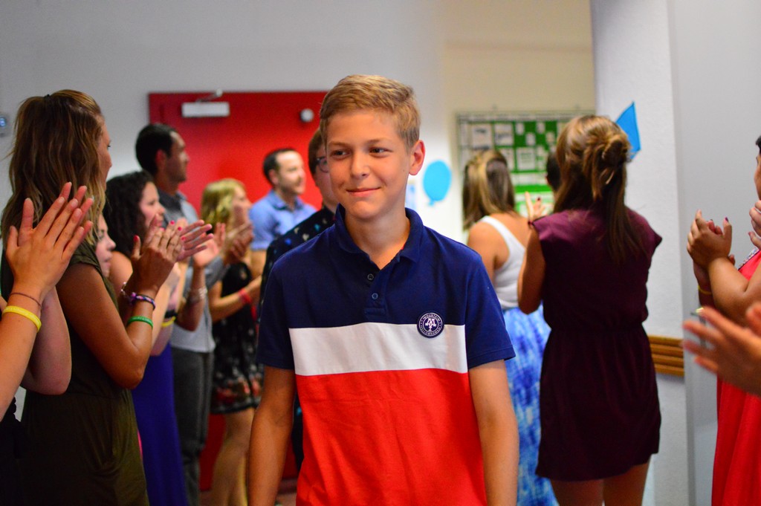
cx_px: 380
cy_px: 253
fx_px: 1109
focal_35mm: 52
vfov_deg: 25.7
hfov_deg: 37.9
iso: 3200
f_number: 1.8
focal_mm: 35
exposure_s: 1/320
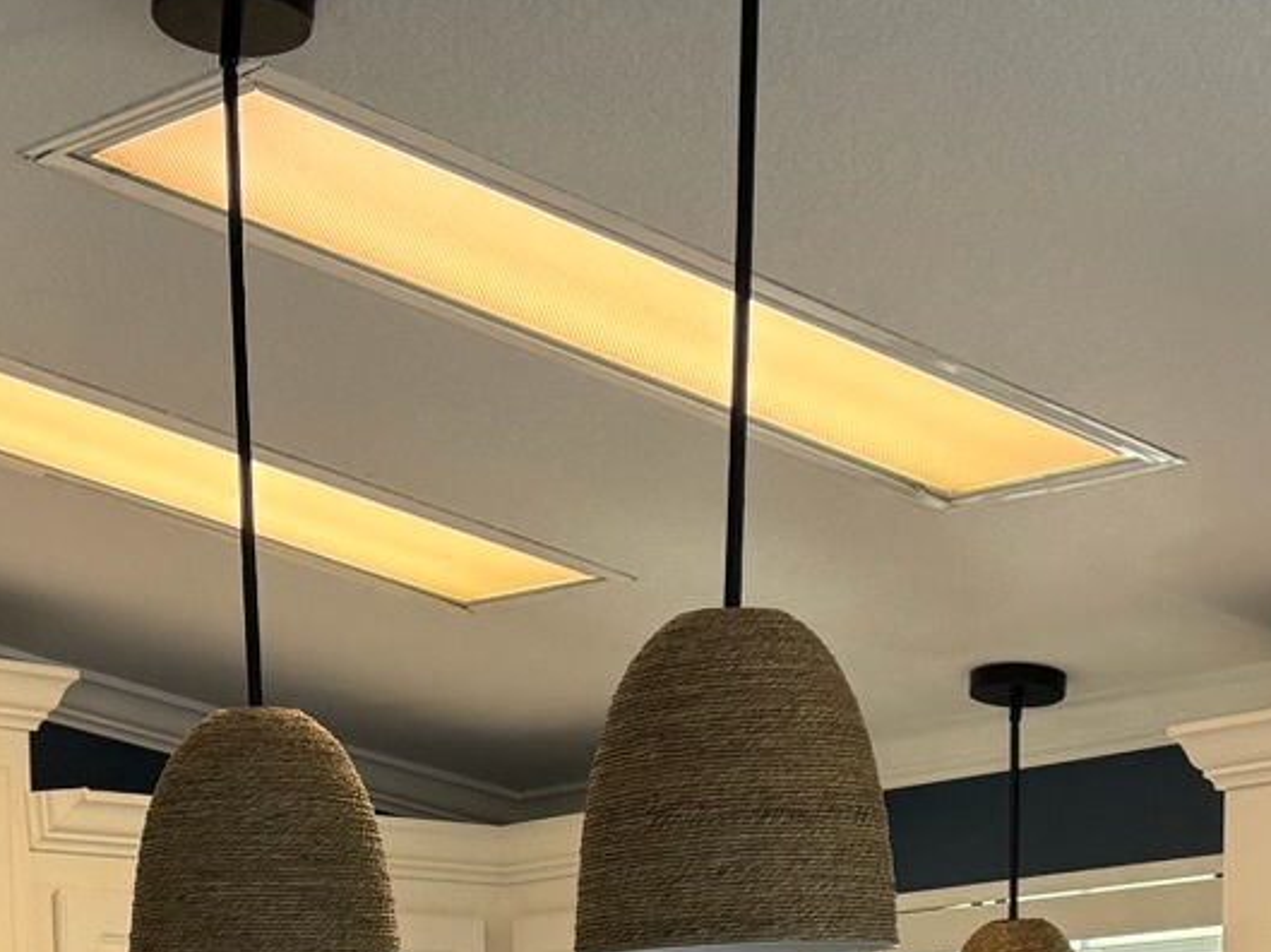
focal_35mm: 93
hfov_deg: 21.0
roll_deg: +0.9
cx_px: 452
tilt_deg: -9.9
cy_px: 1748
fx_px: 3412
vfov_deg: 14.0
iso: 100
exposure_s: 1/120
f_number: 1.78
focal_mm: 6.76
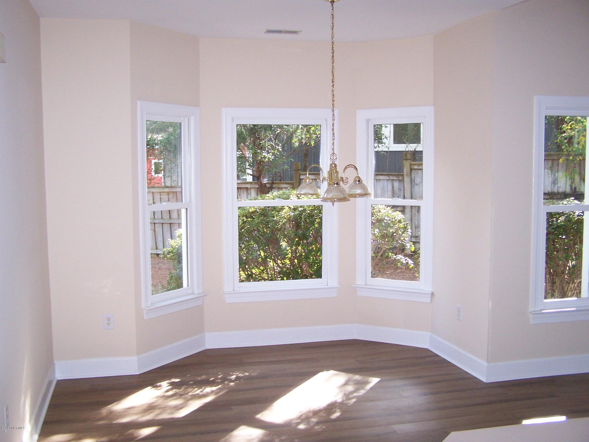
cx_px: 294
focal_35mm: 38
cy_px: 221
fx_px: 647
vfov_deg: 37.7
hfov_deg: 49.0
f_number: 2.8
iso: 140
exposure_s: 1/60
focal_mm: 6.3
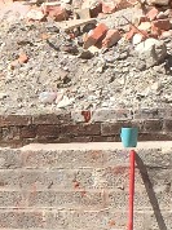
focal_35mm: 196
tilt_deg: -2.6
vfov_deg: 10.1
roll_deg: +0.8
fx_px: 1302
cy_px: 207
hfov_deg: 7.3
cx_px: -147
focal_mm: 4.15
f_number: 2.2
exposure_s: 1/1041
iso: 32
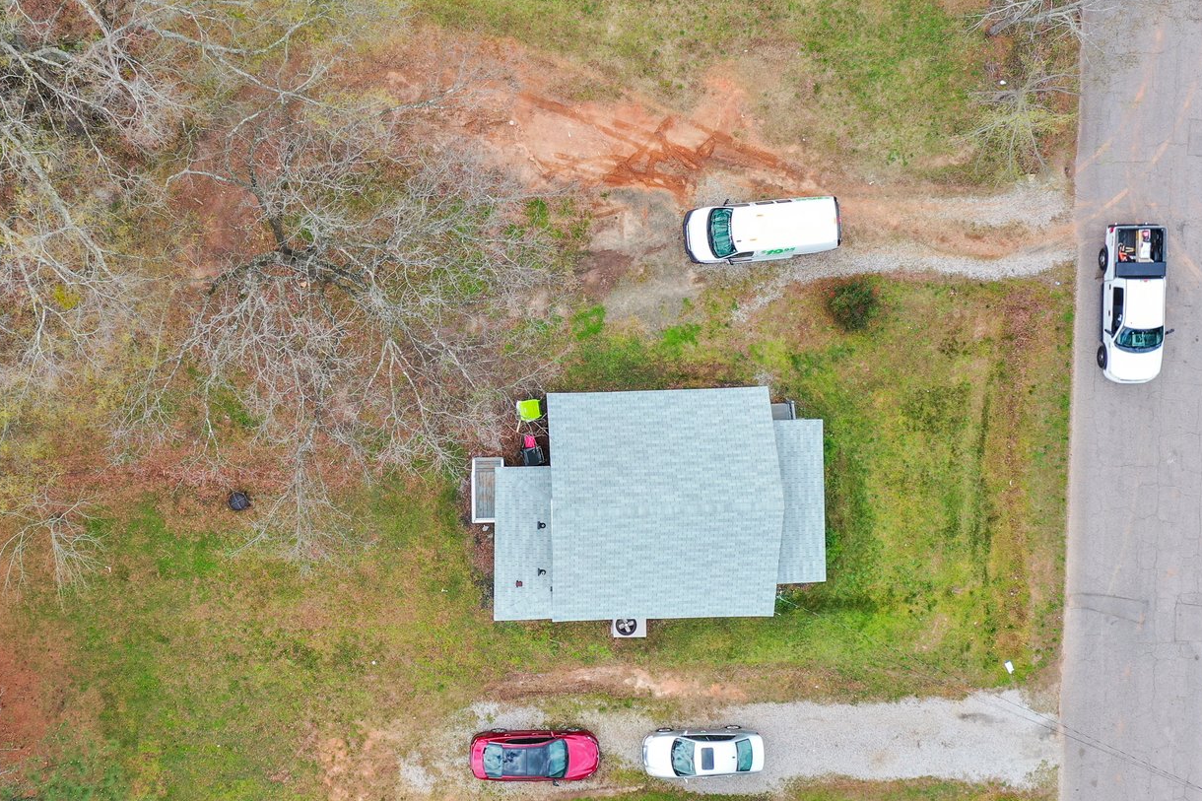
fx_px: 1569
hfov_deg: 41.7
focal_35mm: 47
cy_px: 418
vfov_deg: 28.6
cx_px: 474
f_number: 4.5
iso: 100
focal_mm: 10.26
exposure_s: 1/200
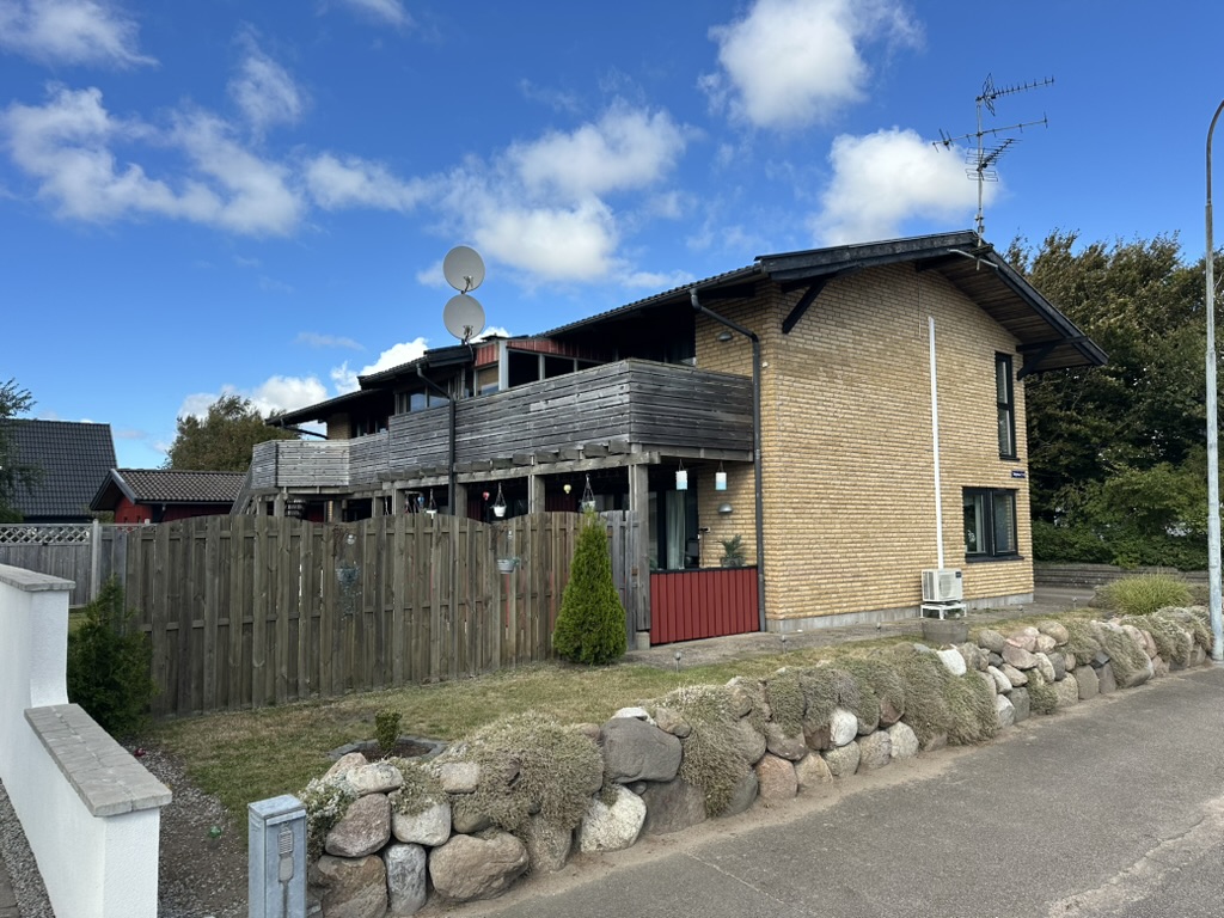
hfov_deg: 71.6
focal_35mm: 24
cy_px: 459
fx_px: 849
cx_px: 612
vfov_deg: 56.8
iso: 80
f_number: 1.78
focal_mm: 6.86
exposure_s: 1/3058
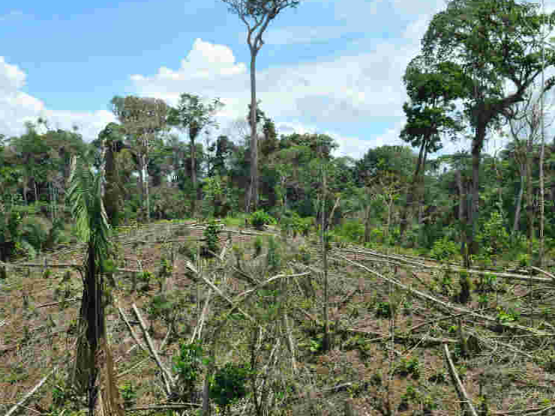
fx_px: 738
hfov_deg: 41.2
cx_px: 278
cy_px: 212
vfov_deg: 31.5
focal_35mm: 46
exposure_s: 1/250
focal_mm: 24
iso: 320
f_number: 11
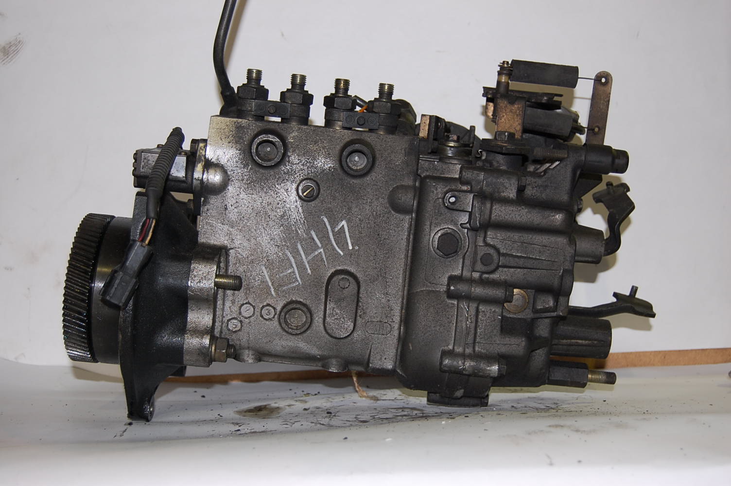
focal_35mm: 48
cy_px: 243
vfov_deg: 28.0
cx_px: 366
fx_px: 974
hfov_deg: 41.1
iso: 400
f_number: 4.5
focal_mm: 32
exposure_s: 1/60
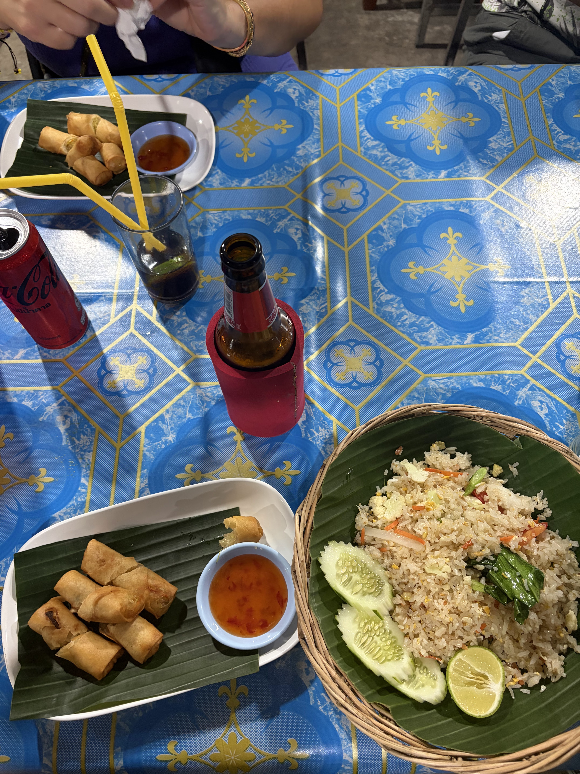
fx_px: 581
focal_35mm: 26
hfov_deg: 53.1
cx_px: 290
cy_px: 387
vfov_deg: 67.3
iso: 250
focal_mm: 5.96
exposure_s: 1/50
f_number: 1.6
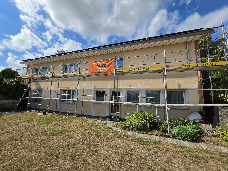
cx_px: 114
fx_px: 86
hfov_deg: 106.2
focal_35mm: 13
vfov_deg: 89.9
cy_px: 86
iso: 32
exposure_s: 1/3211
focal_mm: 2.2
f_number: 1.9
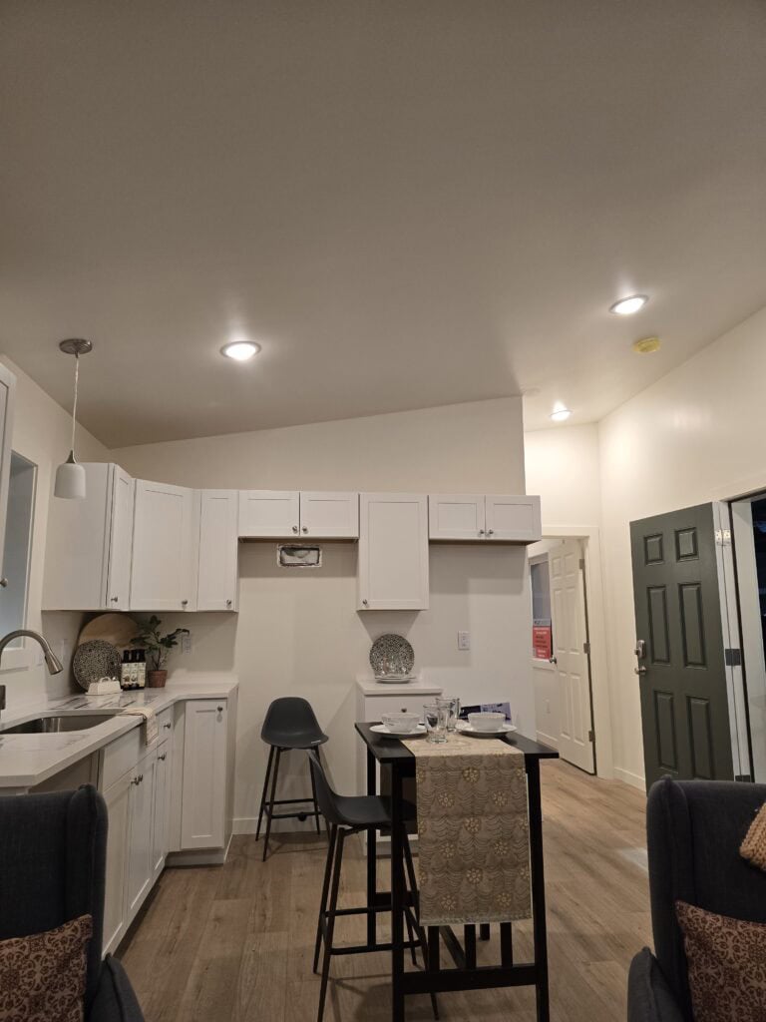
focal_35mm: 23
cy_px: 511
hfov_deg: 58.9
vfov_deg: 73.9
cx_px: 383
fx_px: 679
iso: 200
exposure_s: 1/120
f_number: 1.7
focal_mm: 6.3
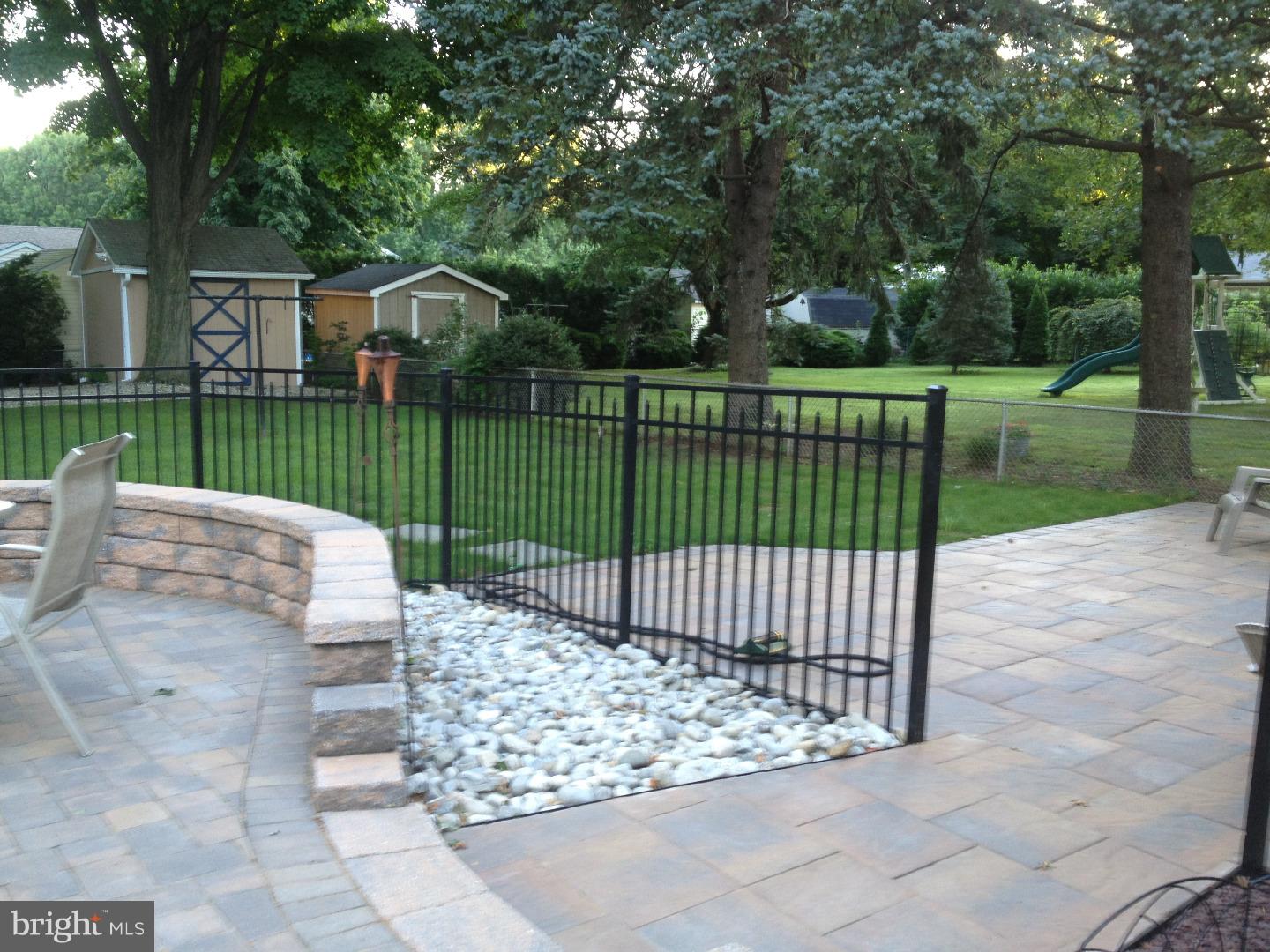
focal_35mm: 35
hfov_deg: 52.6
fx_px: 1284
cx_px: 635
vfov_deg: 40.7
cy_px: 476
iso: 64
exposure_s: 1/20
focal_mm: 4.28
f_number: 2.4
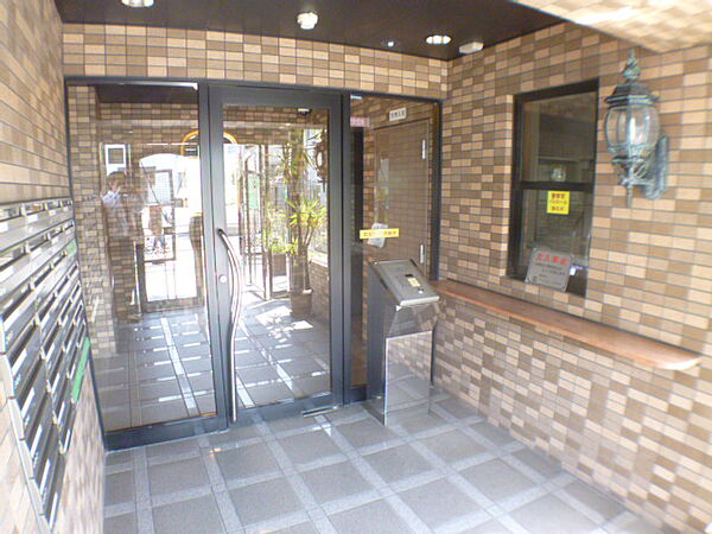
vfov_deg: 44.2
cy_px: 267
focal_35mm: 32
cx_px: 356
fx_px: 658
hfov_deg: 56.8
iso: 400
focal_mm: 5.7
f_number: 2.9
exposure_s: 1/40
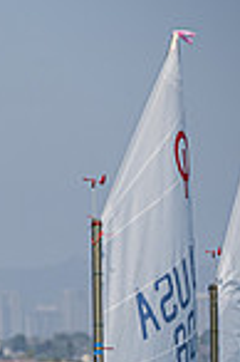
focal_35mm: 706
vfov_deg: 2.9
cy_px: 552
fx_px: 7076
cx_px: -576
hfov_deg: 1.9
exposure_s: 1/1000
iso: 250
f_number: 7.1
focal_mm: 140
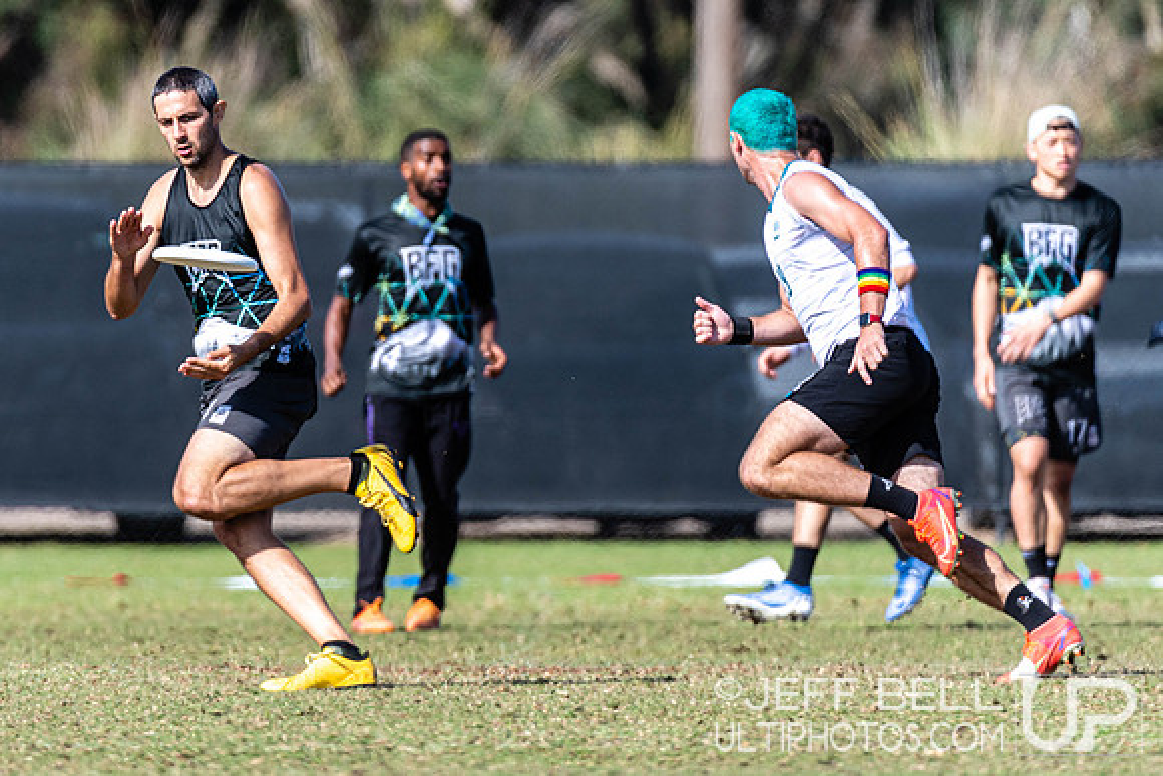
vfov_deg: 1.6
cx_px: 394
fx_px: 27092
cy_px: 271
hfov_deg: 2.5
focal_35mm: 838
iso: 100
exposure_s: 1/1250
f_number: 4
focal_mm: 400
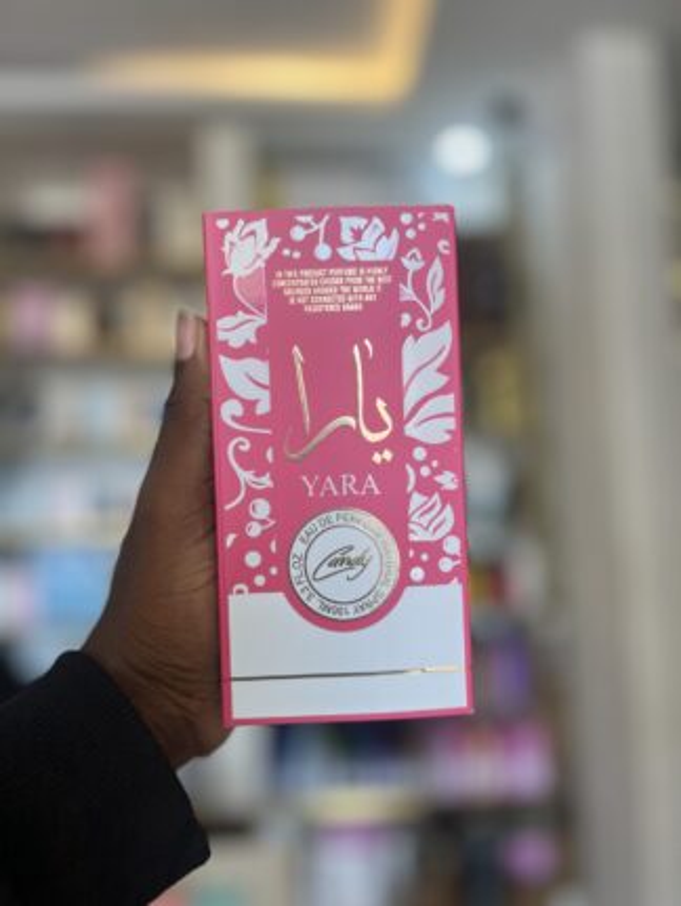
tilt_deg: +6.9
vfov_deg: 67.3
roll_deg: +1.7
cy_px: 453
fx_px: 681
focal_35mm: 26
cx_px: 340
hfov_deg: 53.1
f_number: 1.5
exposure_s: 1/110
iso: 32
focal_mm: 5.7
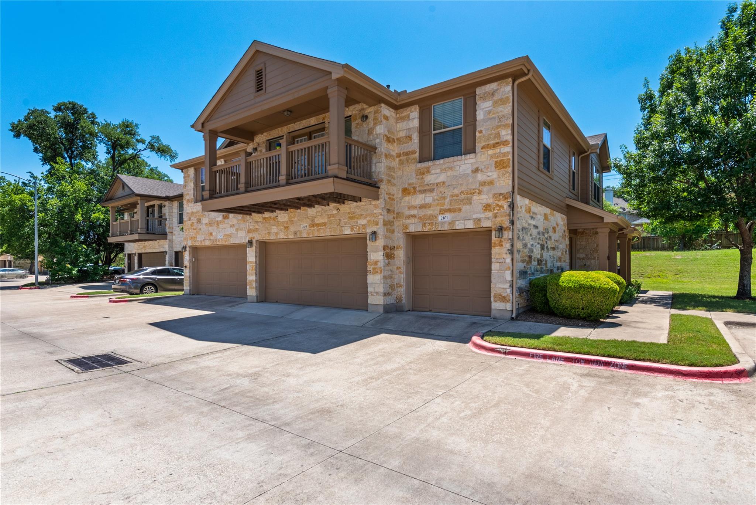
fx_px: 399
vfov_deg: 64.6
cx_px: 378
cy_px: 252
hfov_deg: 86.9
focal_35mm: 19
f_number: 8
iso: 400
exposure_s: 1/1600
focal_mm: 19
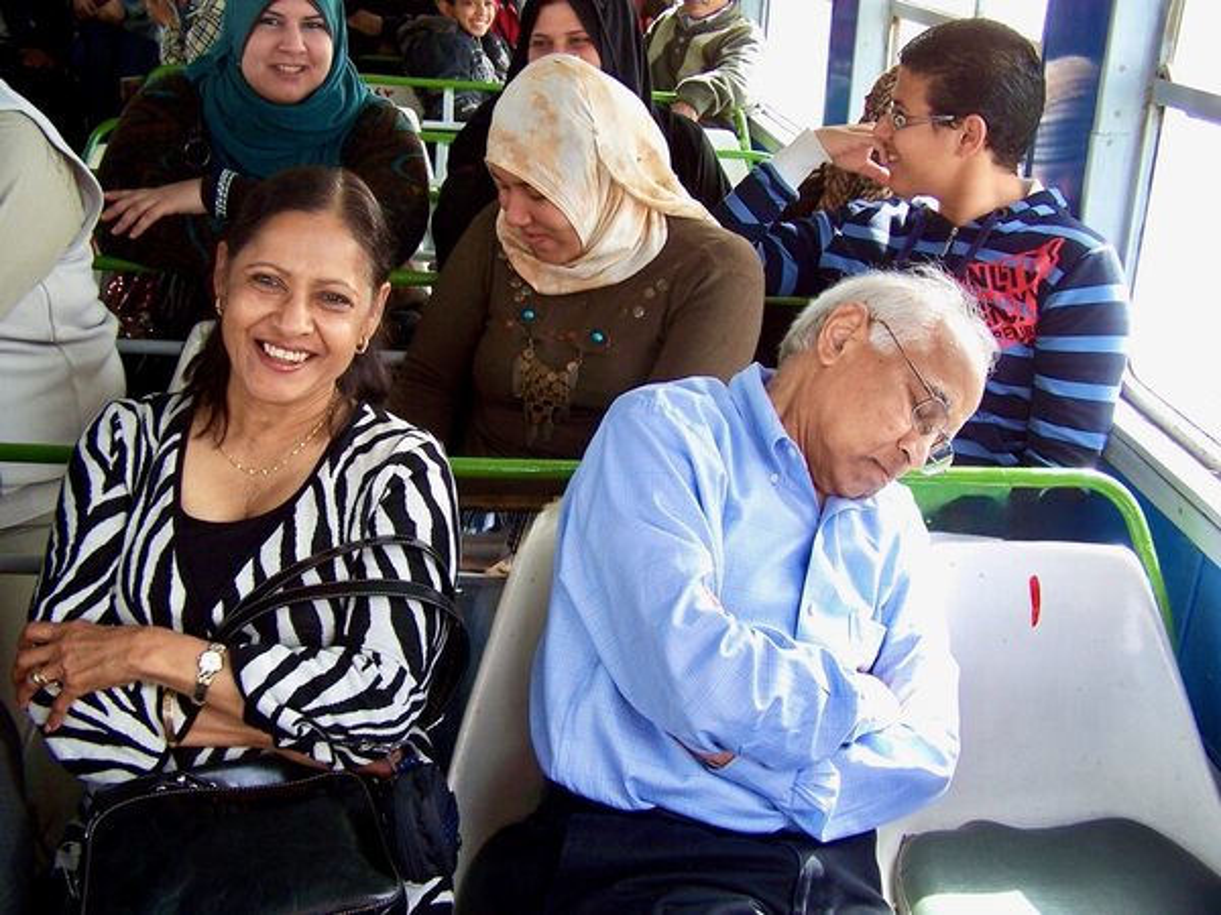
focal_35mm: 38
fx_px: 1340
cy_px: 458
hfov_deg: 49.0
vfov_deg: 37.7
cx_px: 610
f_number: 2.8
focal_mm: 6.3
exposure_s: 1/125
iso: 80
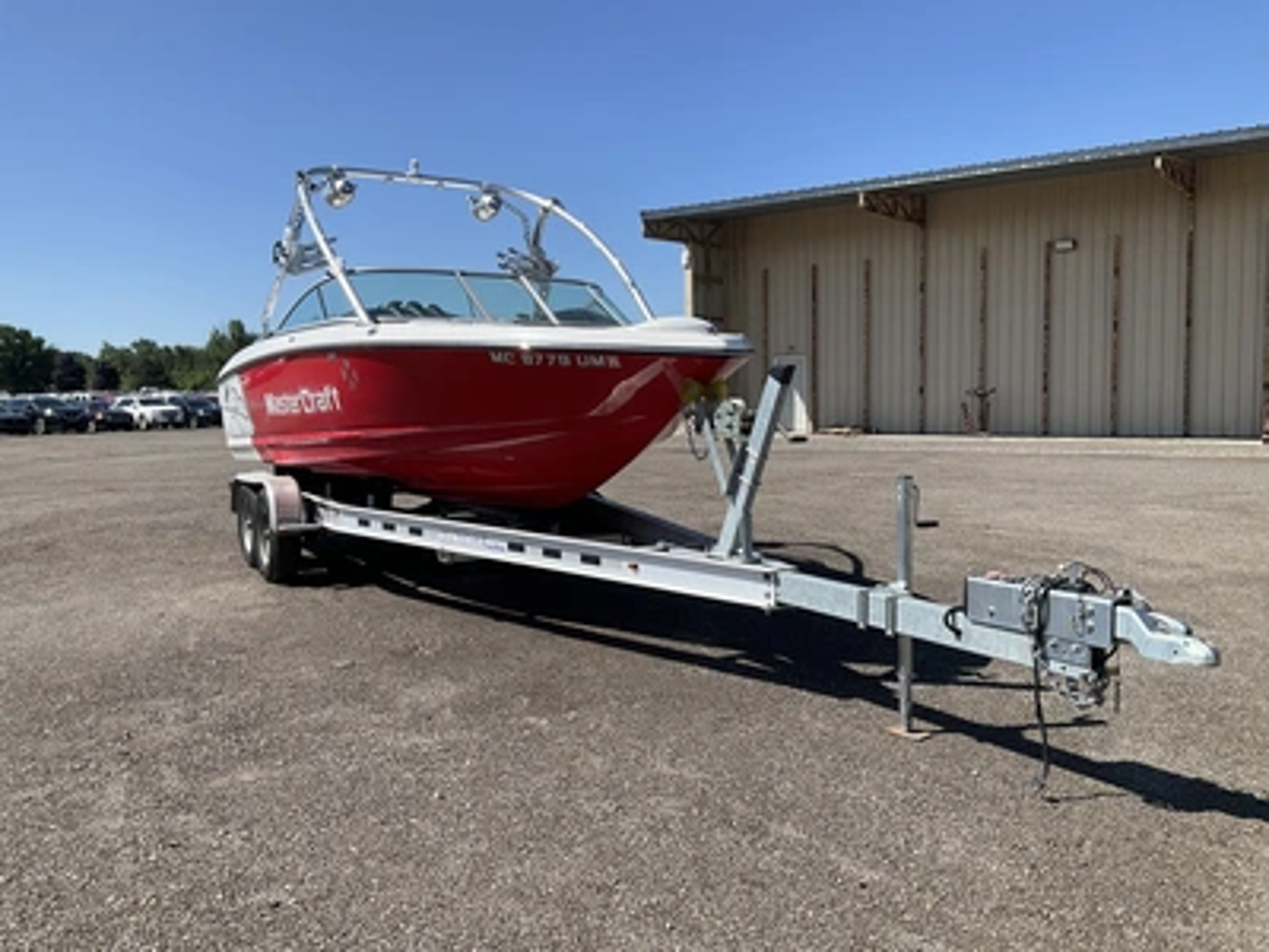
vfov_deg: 48.2
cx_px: 634
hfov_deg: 61.7
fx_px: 1063
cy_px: 476
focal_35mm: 29
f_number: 1.8
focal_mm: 3
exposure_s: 1/1730
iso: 25
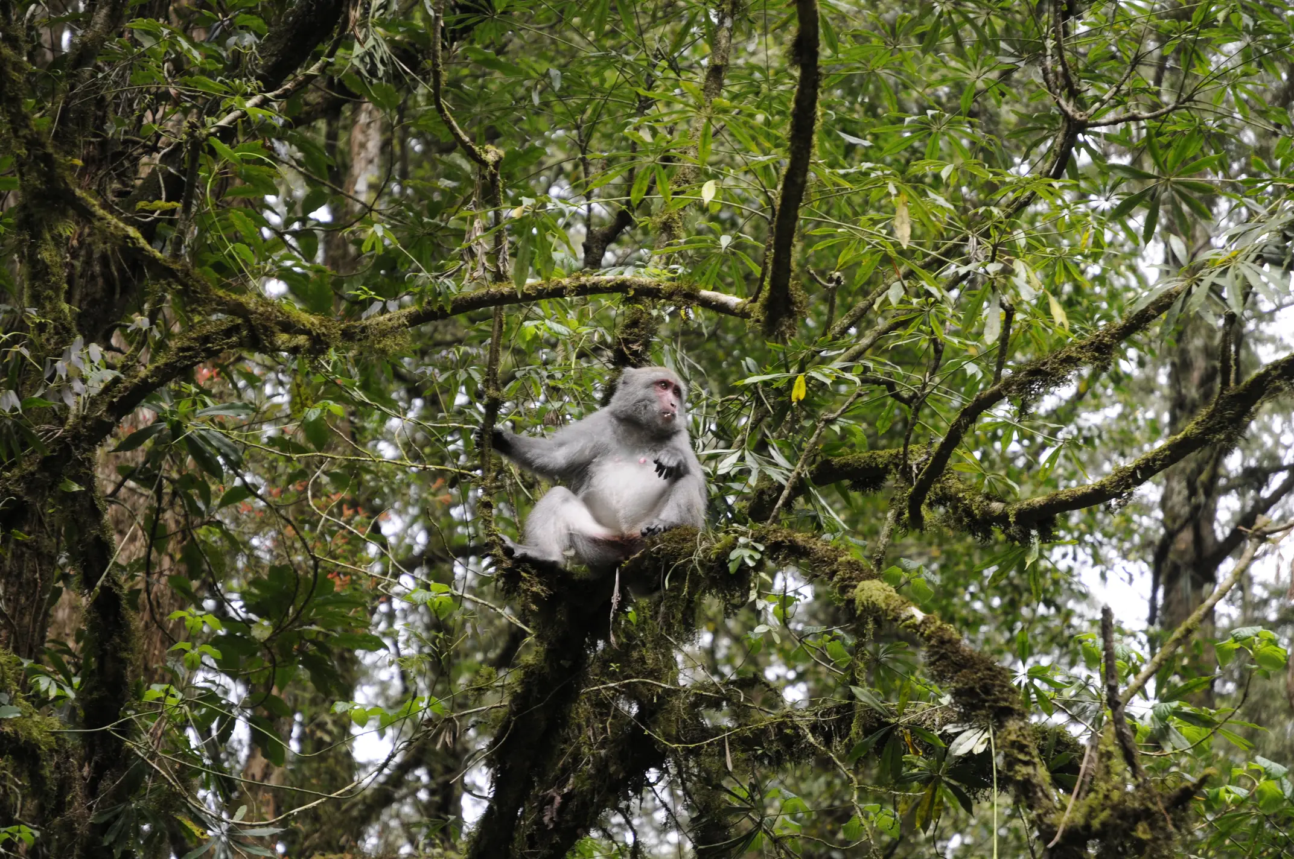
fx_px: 4577
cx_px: 647
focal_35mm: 128
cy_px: 430
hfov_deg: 16.1
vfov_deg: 10.7
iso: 320
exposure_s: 1/80
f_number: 5.6
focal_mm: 85
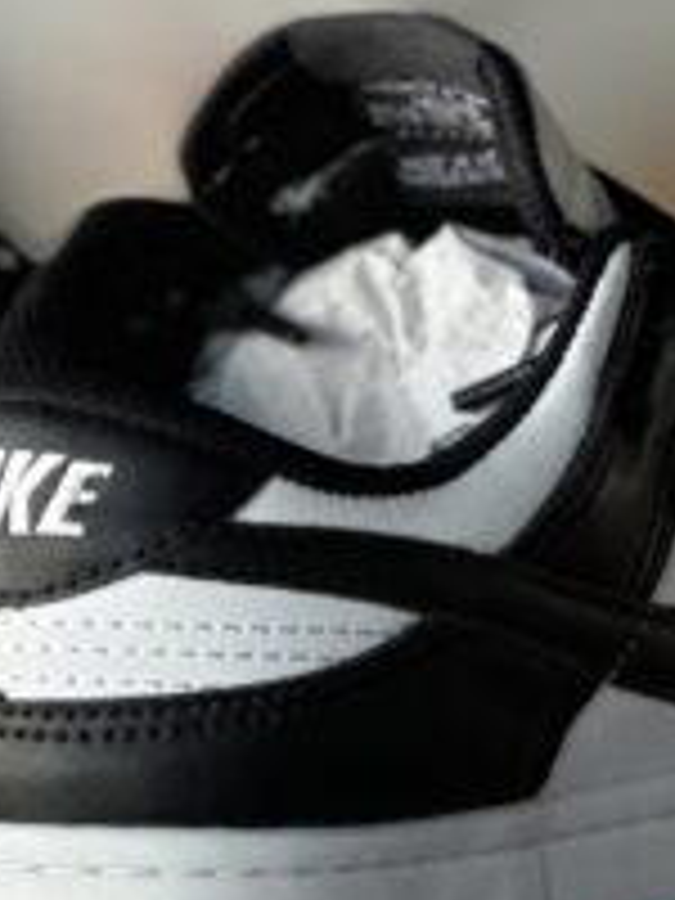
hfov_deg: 4.8
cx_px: 126
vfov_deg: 6.4
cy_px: 670
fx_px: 8008
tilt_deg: -11.6
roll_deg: +1.5
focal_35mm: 308
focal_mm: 9
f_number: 2.8
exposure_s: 1/121
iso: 125
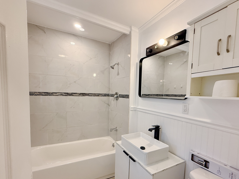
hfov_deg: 91.0
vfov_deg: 74.3
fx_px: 117
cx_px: 122
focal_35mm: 17
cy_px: 102
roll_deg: -1.4
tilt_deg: -3.6
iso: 200
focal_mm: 2.22
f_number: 2.2
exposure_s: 1/120
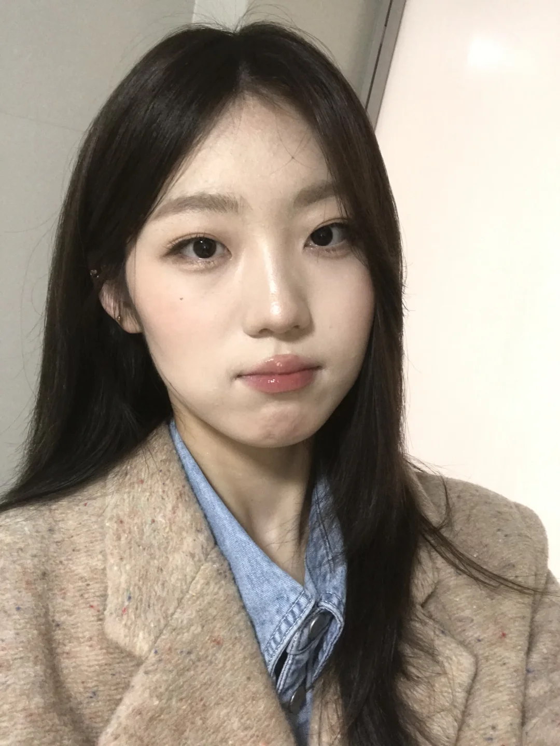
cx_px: 280
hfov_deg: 44.2
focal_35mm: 32
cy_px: 373
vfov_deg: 56.8
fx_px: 690
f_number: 2.2
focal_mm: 2.87
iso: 80
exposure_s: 1/33
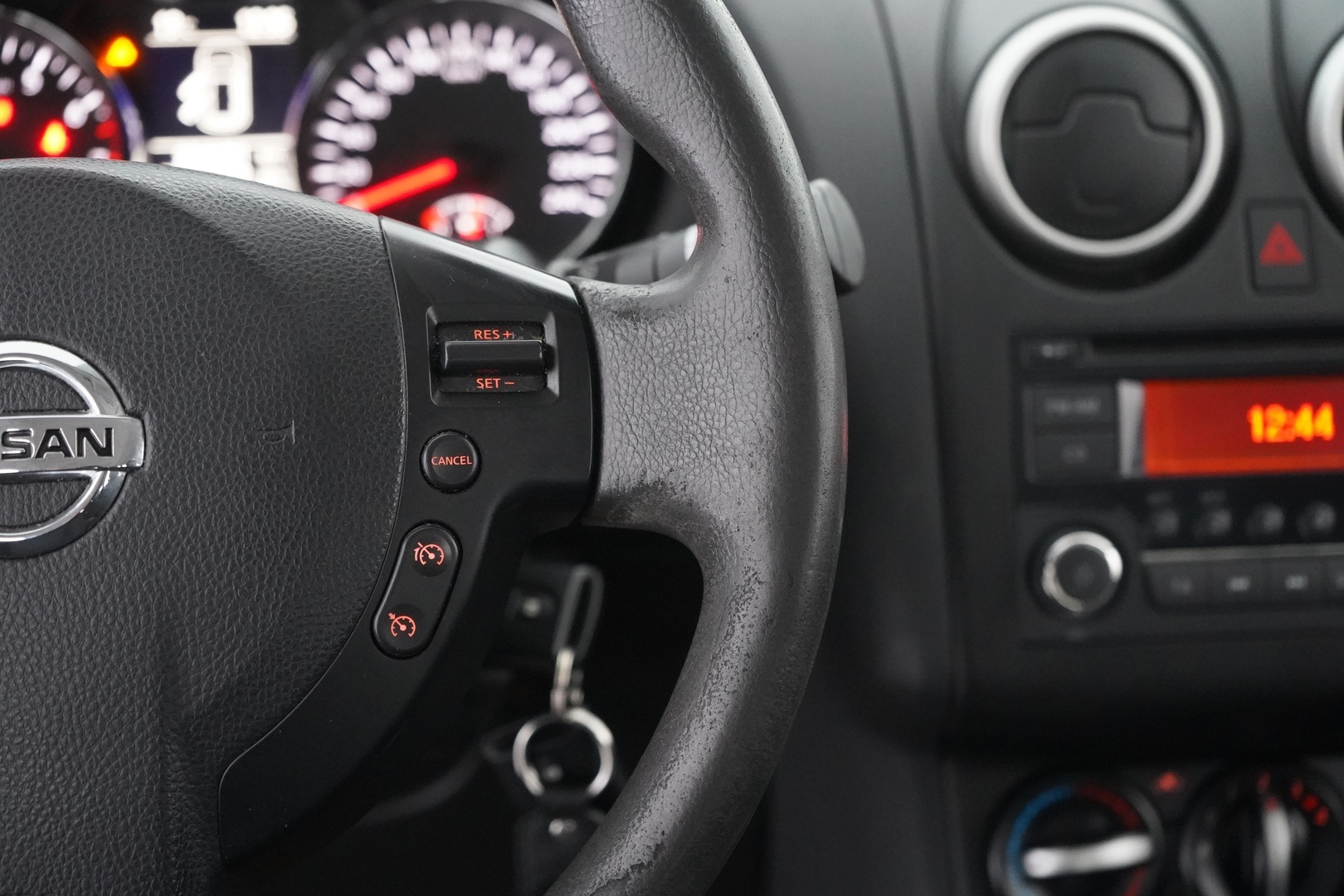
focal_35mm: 56
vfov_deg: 24.2
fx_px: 2091
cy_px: 448
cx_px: 672
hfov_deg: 35.6
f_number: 5
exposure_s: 1/40
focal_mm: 56
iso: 12800
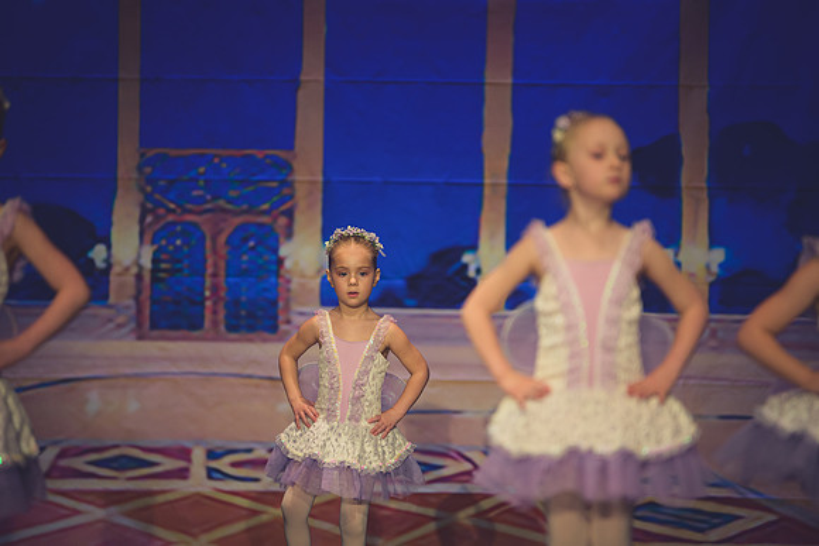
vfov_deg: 6.9
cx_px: 410
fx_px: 4551
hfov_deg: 10.3
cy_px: 273
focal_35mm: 200
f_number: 2.8
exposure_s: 1/320
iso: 1000
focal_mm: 200
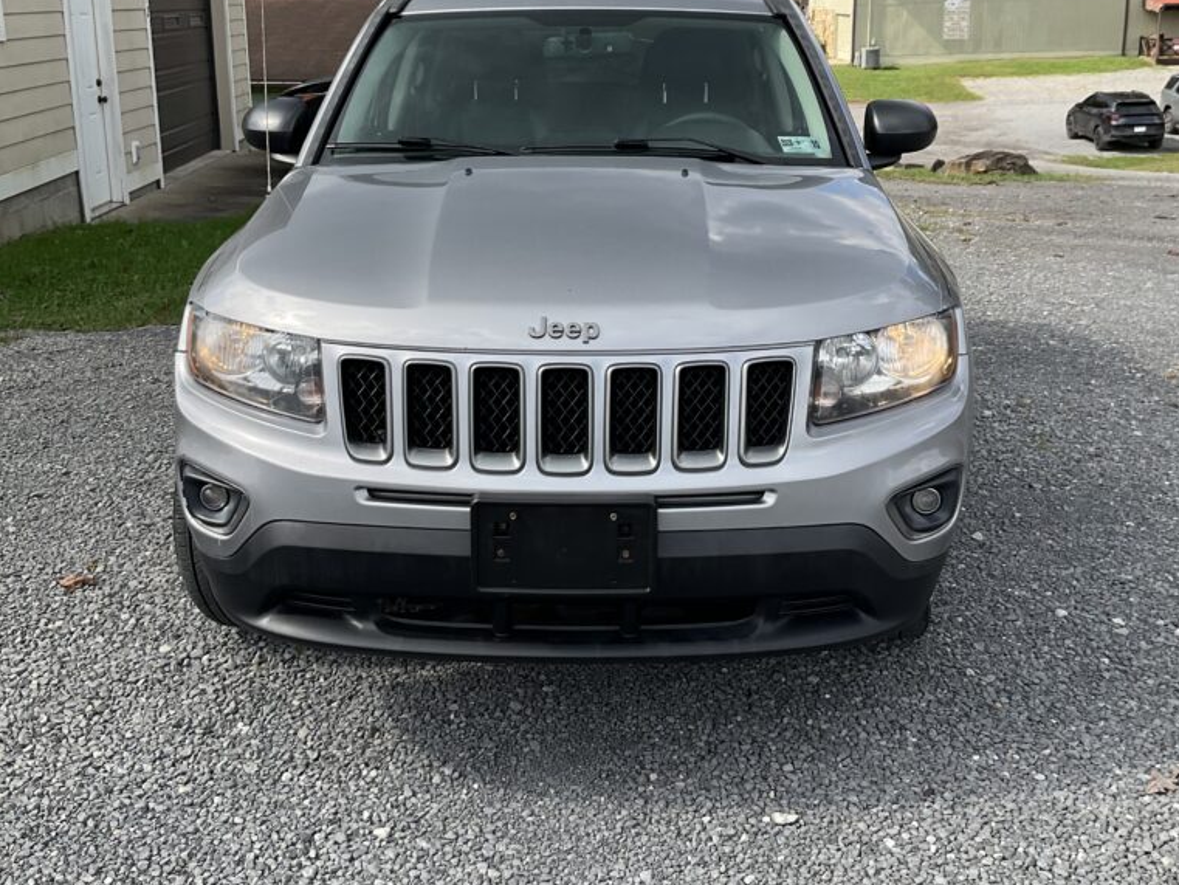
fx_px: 1329
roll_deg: +0.6
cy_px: 298
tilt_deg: -13.9
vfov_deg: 36.5
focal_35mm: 39
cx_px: 592
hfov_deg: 47.9
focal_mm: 3
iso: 16
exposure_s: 1/829
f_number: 1.8
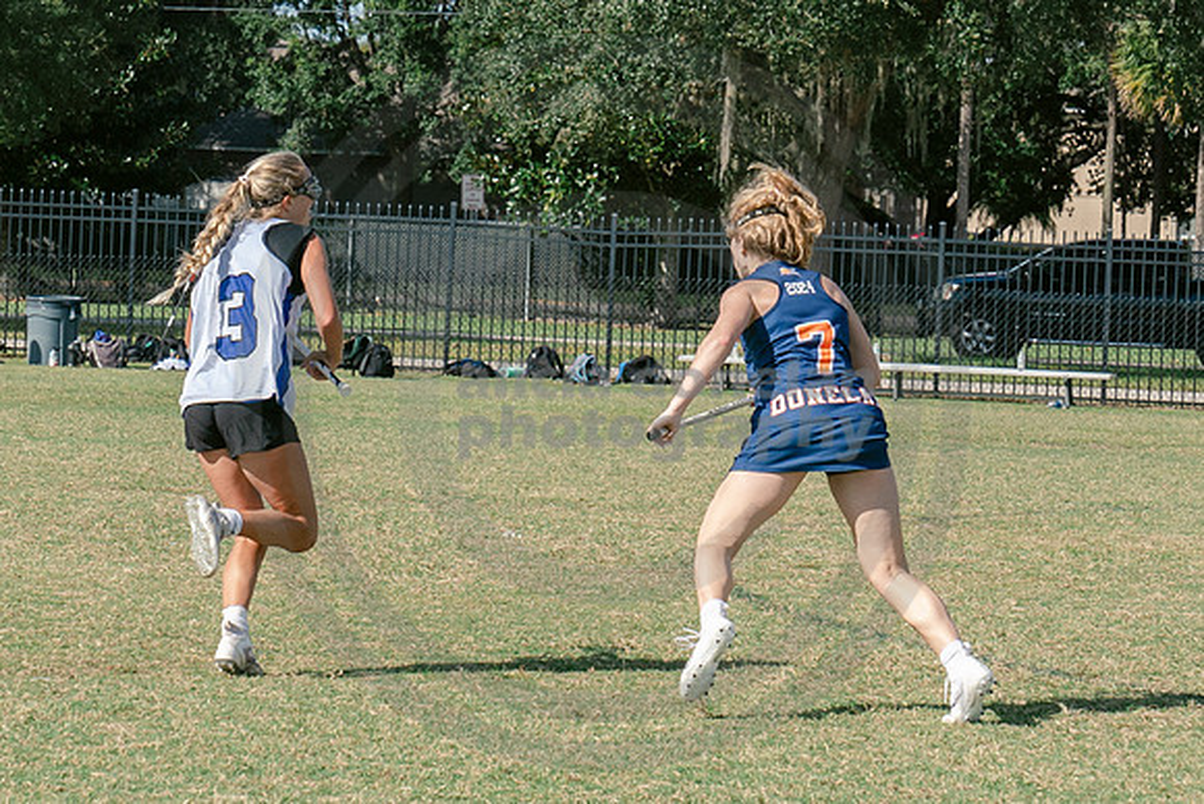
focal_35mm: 195
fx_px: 6538
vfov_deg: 7.0
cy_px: 411
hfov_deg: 10.5
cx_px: 580
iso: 250
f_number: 5.6
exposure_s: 1/1000
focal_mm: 70
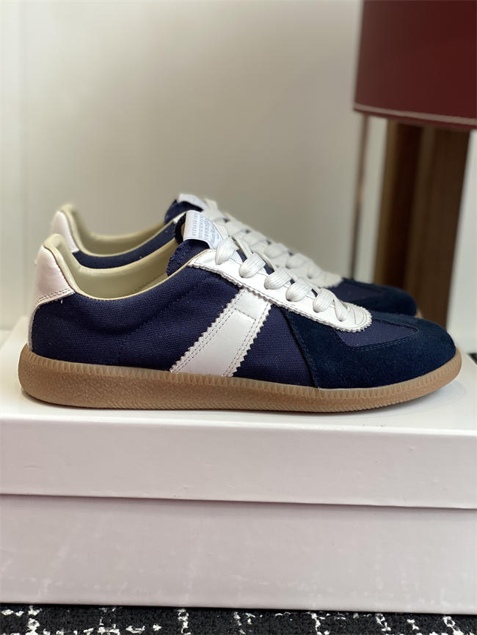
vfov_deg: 36.8
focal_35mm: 52
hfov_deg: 28.0
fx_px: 955
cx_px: 238
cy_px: 318
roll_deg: -4.4
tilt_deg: -14.6
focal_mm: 6
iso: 40
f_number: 2
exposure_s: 1/122
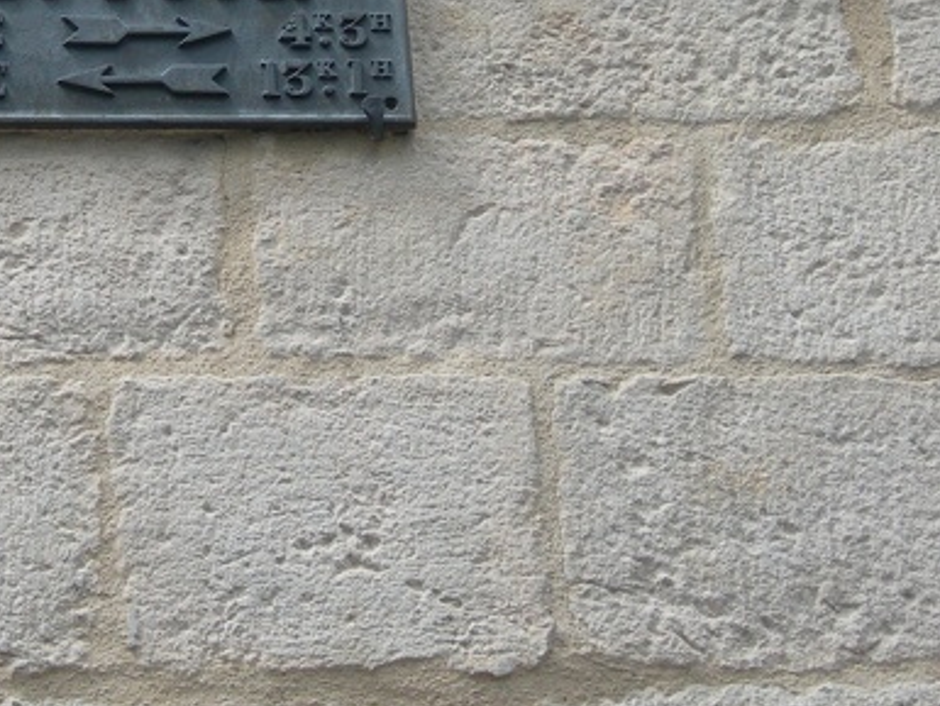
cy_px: 46
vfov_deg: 10.0
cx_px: 73
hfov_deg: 13.2
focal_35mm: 148
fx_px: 4020
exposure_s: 1/216
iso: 50
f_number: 3.7
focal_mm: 14.9
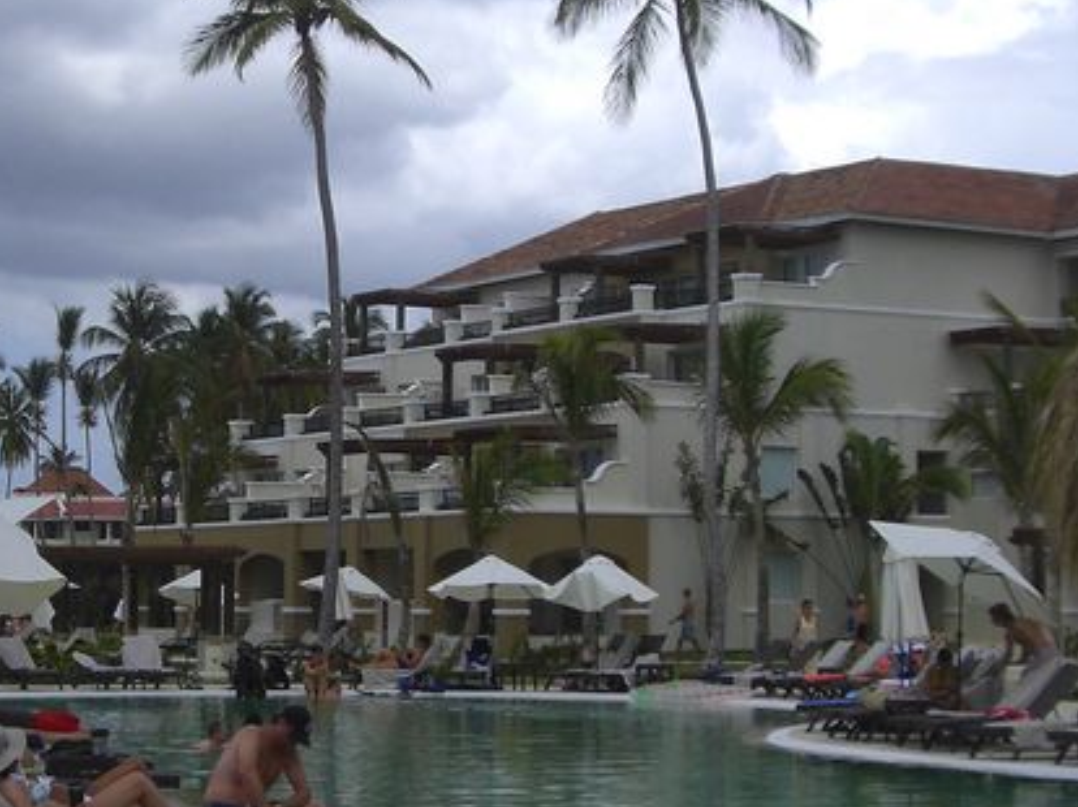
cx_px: 305
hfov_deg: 20.8
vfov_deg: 15.7
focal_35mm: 94
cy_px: 398
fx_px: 2926
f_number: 8
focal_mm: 6.2
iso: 64
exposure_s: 1/200
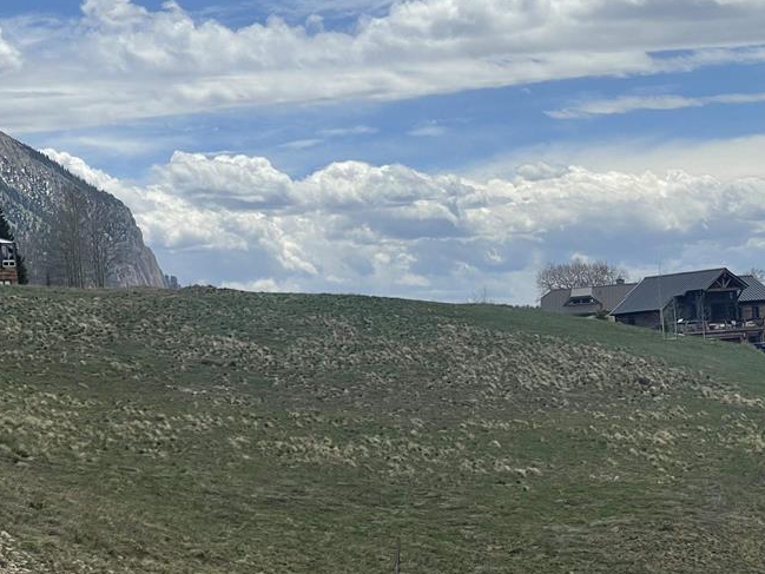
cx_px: 437
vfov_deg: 14.7
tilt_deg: +1.2
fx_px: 2232
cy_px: 297
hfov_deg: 19.4
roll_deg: +4.8
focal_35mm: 101
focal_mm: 7.5
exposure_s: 1/2320
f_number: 2.2
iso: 20
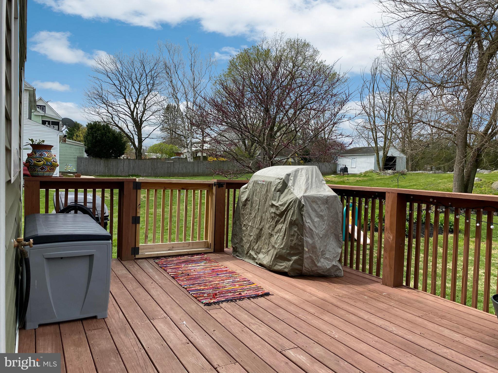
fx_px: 374
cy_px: 186
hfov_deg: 67.3
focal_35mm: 26
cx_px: 249
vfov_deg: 53.1
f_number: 1.8
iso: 32
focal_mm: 4.25
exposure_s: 1/2899
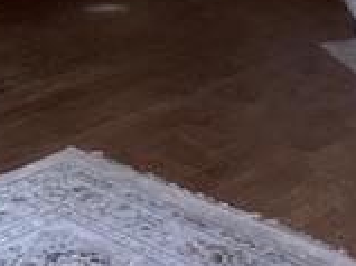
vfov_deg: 12.9
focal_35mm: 98
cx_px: 166
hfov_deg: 20.0
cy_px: -279
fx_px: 1007
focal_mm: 1.57
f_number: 1.8
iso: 400
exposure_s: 1/60
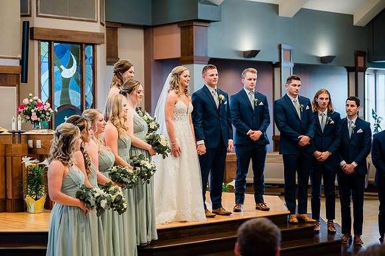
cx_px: 179
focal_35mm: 75
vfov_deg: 18.0
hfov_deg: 26.8
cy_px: 128
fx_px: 807
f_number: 2.8
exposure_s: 1/250
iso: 1000
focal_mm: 70
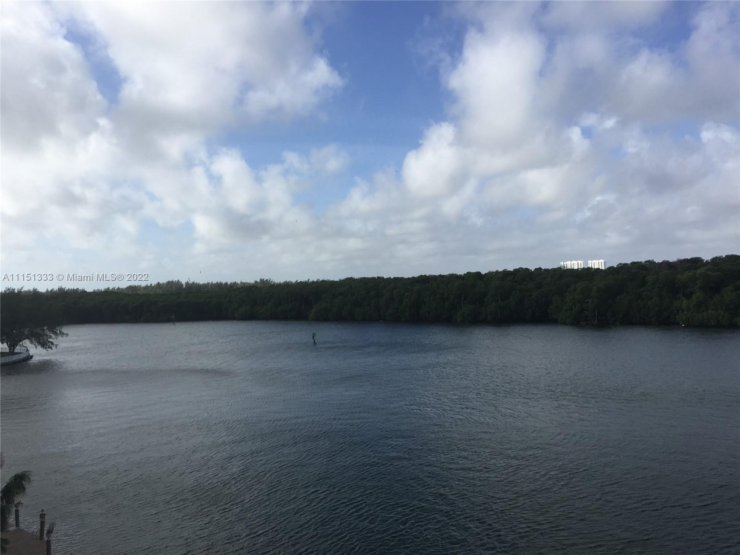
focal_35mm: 29
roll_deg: +1.2
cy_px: 278
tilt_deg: +1.8
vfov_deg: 48.2
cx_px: 370
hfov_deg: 61.7
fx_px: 620
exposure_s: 1/2475
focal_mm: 4.15
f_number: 2.2
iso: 32
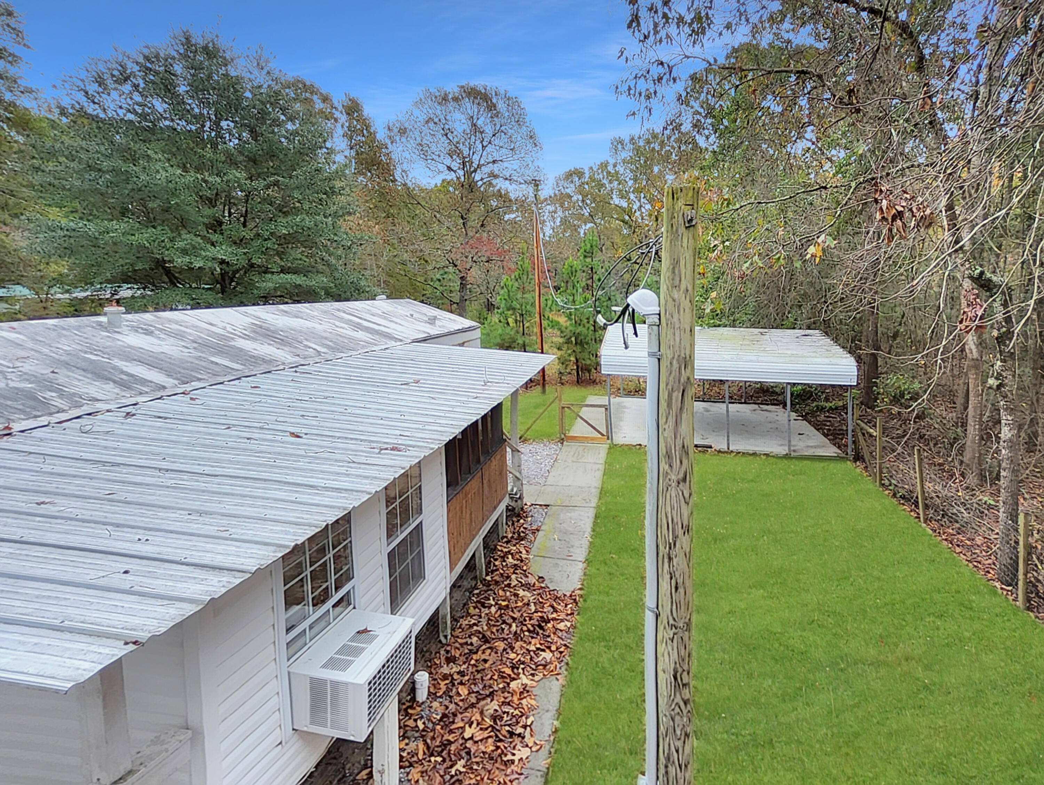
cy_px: 392
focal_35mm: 13
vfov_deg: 90.0
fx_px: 392
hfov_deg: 106.1
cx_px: 522
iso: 32
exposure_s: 1/170
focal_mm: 1.13
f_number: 2.2
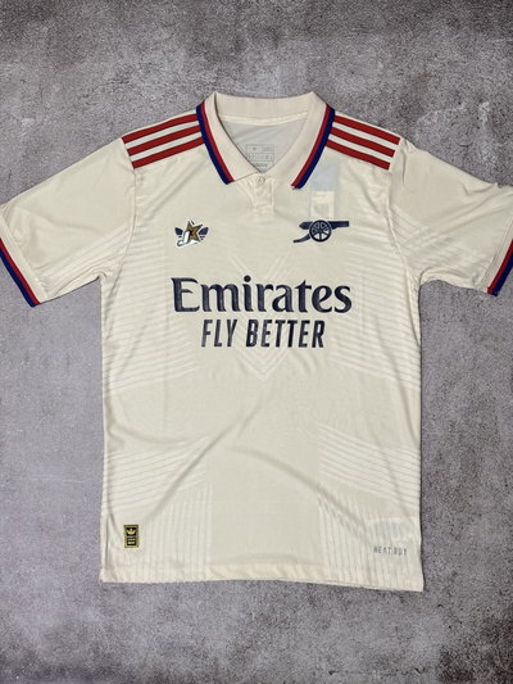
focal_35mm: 52
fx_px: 1027
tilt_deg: -88.5
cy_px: 342
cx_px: 256
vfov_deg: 36.8
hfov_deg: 28.0
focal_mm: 5.96
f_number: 1.6
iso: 125
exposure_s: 1/50
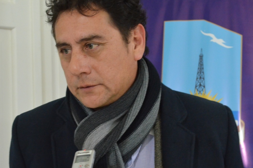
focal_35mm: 79
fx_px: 552
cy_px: 88
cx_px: 122
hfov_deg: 25.8
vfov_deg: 17.2
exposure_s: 1/30
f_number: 5
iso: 3200
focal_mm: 35
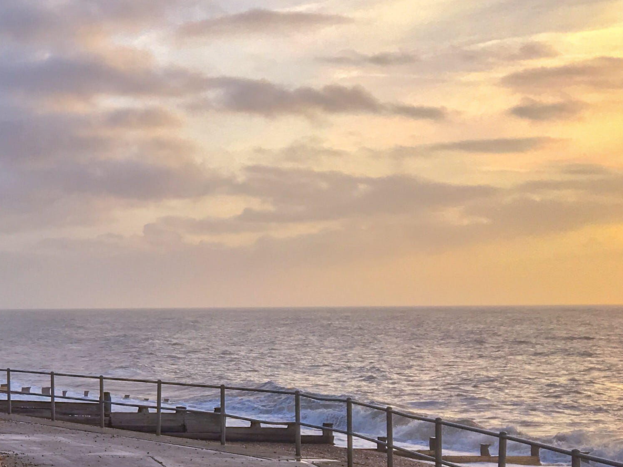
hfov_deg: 22.4
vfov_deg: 18.9
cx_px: -182
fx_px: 1404
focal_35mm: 78
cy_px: 295
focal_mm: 4.15
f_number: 2.2
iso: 25
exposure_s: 1/380
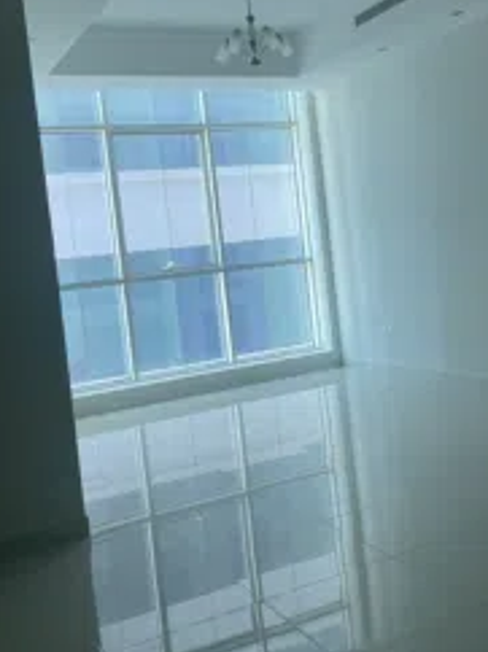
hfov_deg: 33.3
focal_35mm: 43
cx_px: 313
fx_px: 810
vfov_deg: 43.7
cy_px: 272
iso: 400
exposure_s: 1/60
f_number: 1.6
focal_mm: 4.2
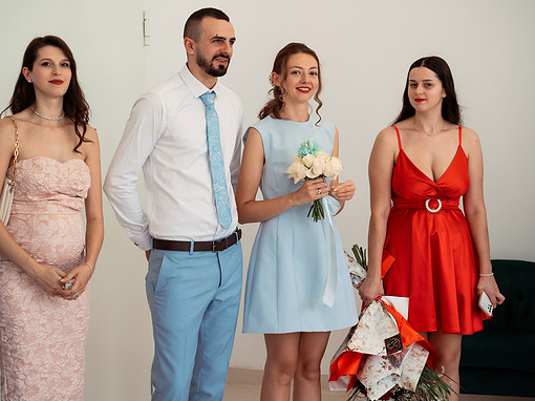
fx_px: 1267
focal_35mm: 82
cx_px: 248
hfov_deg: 23.8
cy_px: 200
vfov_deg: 18.0
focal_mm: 75
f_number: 3.5
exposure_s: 1/500
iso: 800
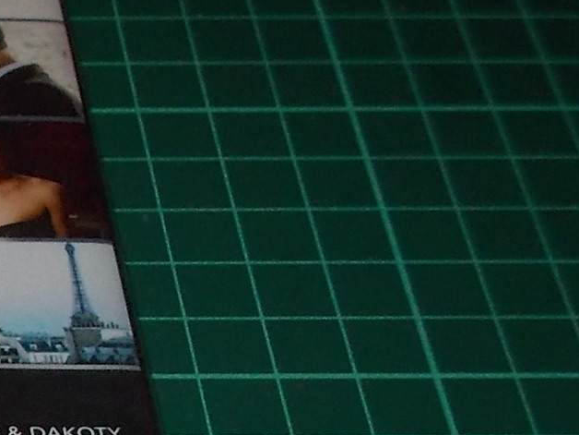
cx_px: -390
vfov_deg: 13.4
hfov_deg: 16.4
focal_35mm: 105
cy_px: 632
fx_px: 1756
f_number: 3.3
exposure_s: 1/30
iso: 200
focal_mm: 4.1
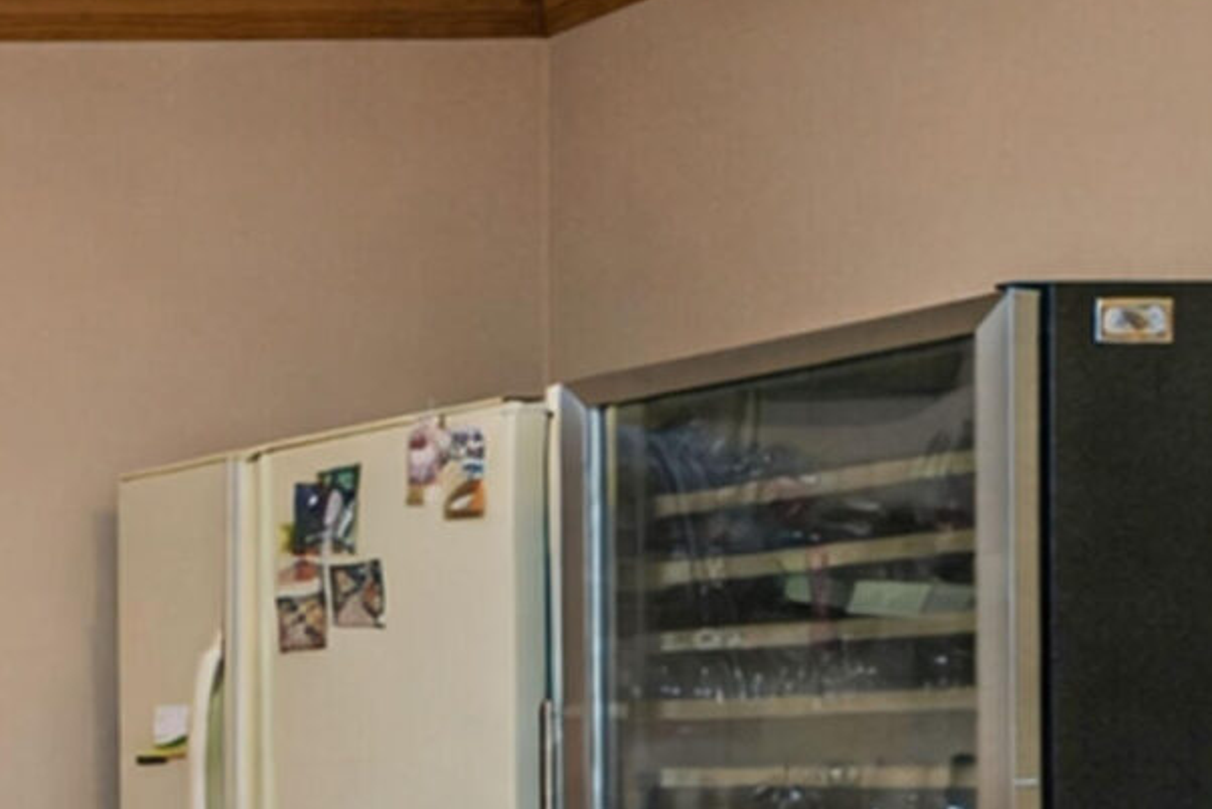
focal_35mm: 68
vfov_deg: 19.7
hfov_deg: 18.2
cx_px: -1289
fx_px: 2290
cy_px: 725
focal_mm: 16
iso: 64
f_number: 4
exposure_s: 1/13
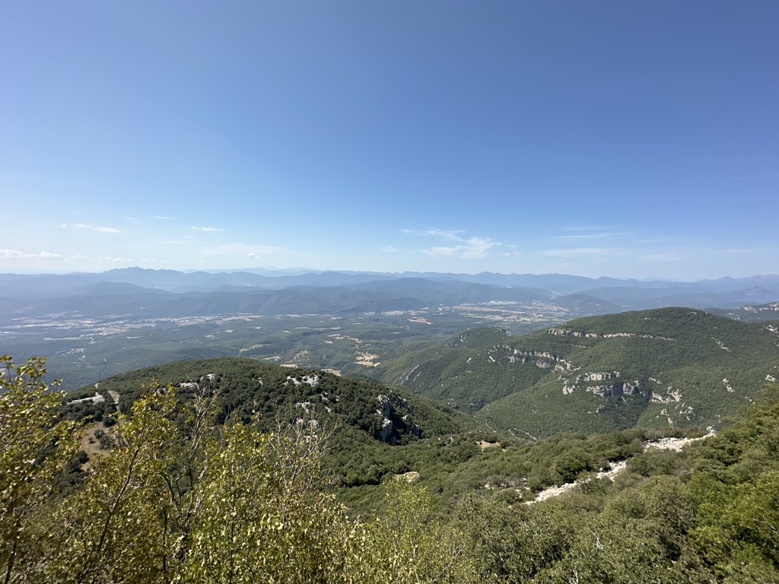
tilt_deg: -3.6
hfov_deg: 102.1
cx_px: 390
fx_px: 315
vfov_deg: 85.7
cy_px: 292
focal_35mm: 14
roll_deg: -2.1
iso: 40
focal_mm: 2.22
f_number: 2.2
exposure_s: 1/2564
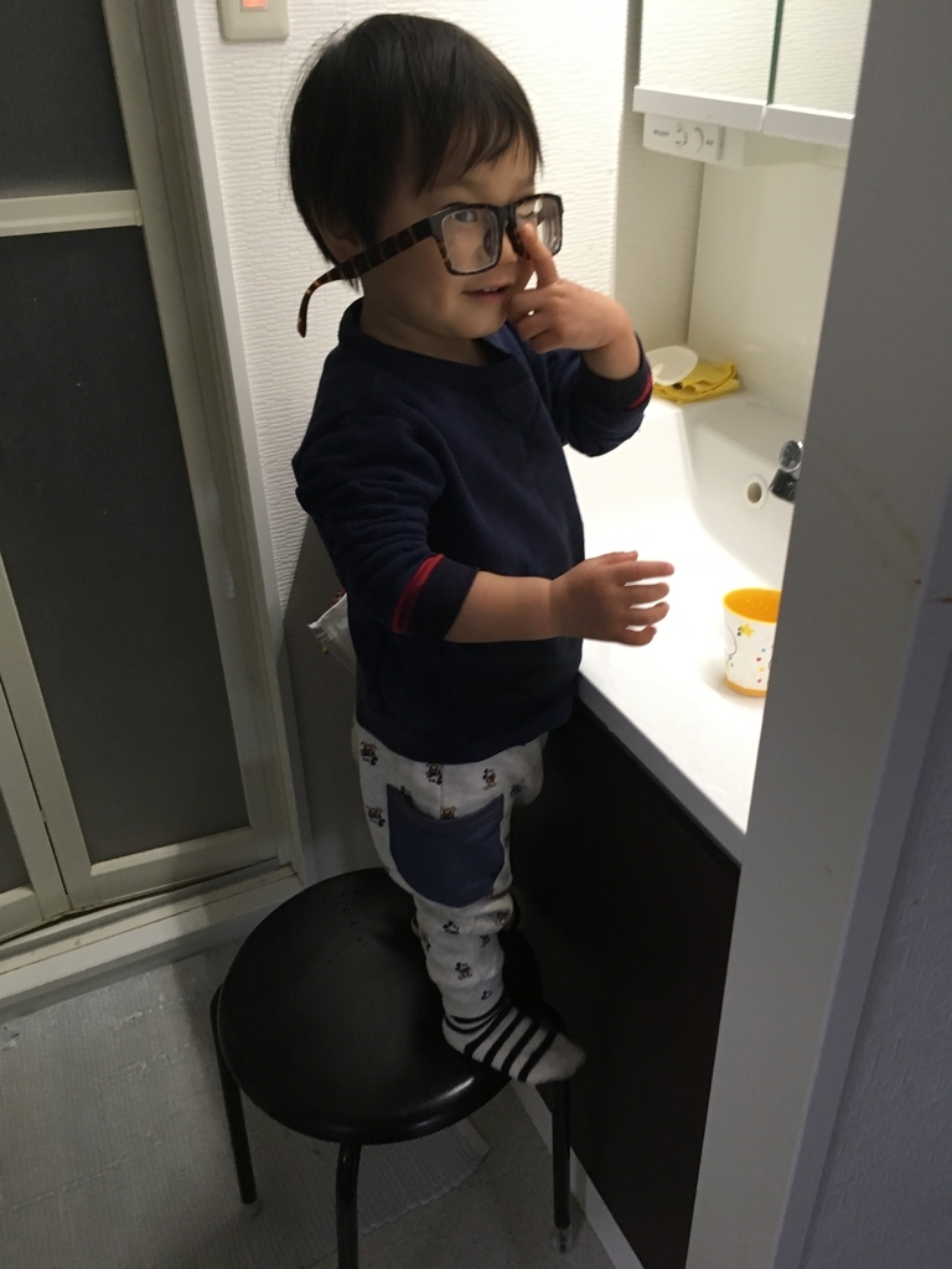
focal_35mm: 29
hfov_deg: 48.2
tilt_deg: -31.2
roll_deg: +2.0
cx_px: 476
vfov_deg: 61.7
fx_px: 1063
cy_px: 634
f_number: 2.2
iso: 125
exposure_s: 1/30
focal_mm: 4.15
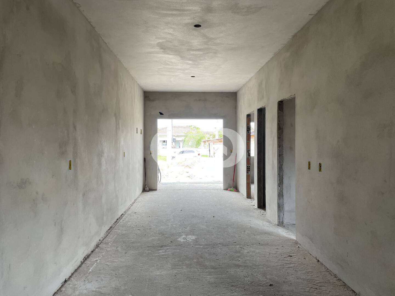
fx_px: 297
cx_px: 198
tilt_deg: +0.5
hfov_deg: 67.3
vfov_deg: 53.1
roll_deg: +0.3
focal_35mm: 26
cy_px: 148
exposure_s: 1/121
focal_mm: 4.2
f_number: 1.6
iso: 64
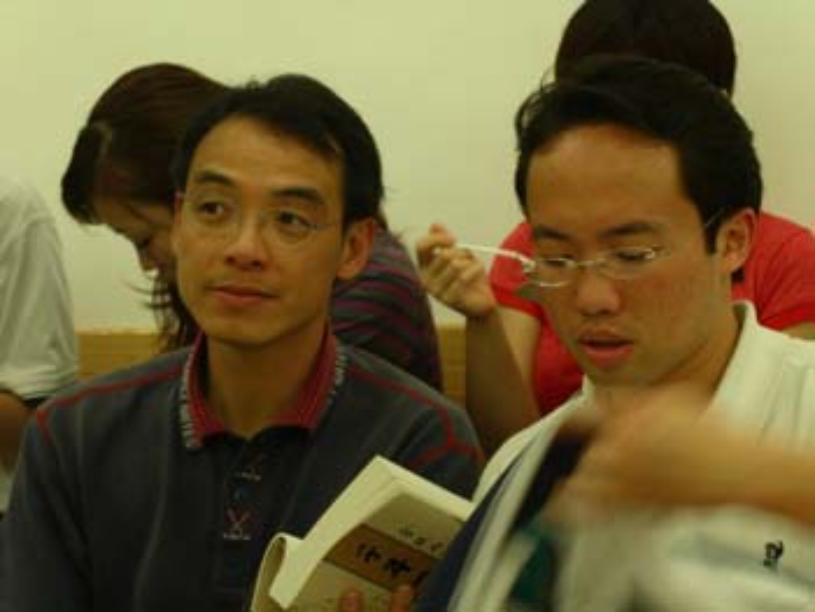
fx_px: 2686
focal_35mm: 114
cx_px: 408
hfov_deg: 17.3
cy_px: 306
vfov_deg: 13.0
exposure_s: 1/20
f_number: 4.7
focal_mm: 23.4
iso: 200
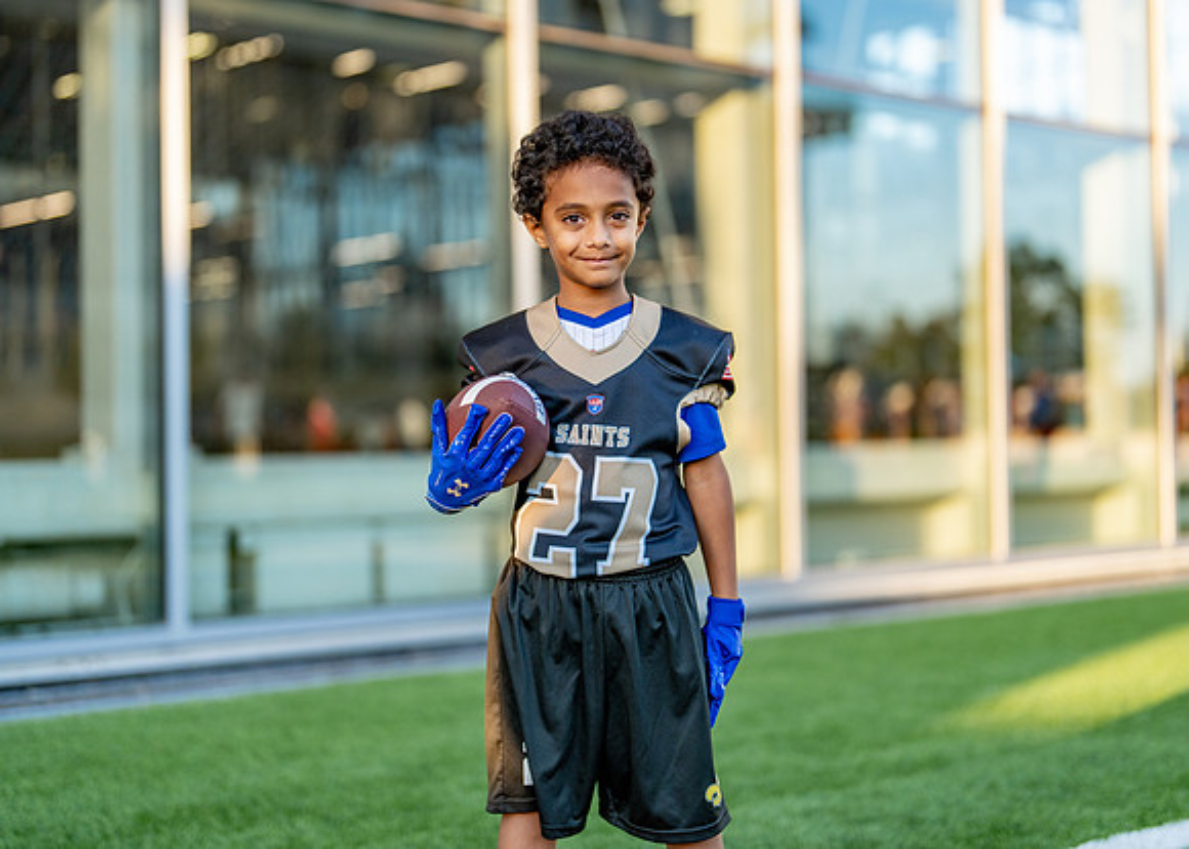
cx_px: 622
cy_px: 393
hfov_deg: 34.1
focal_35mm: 57
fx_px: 1938
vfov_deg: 24.7
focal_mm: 50
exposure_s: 1/1600
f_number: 1.2
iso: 200
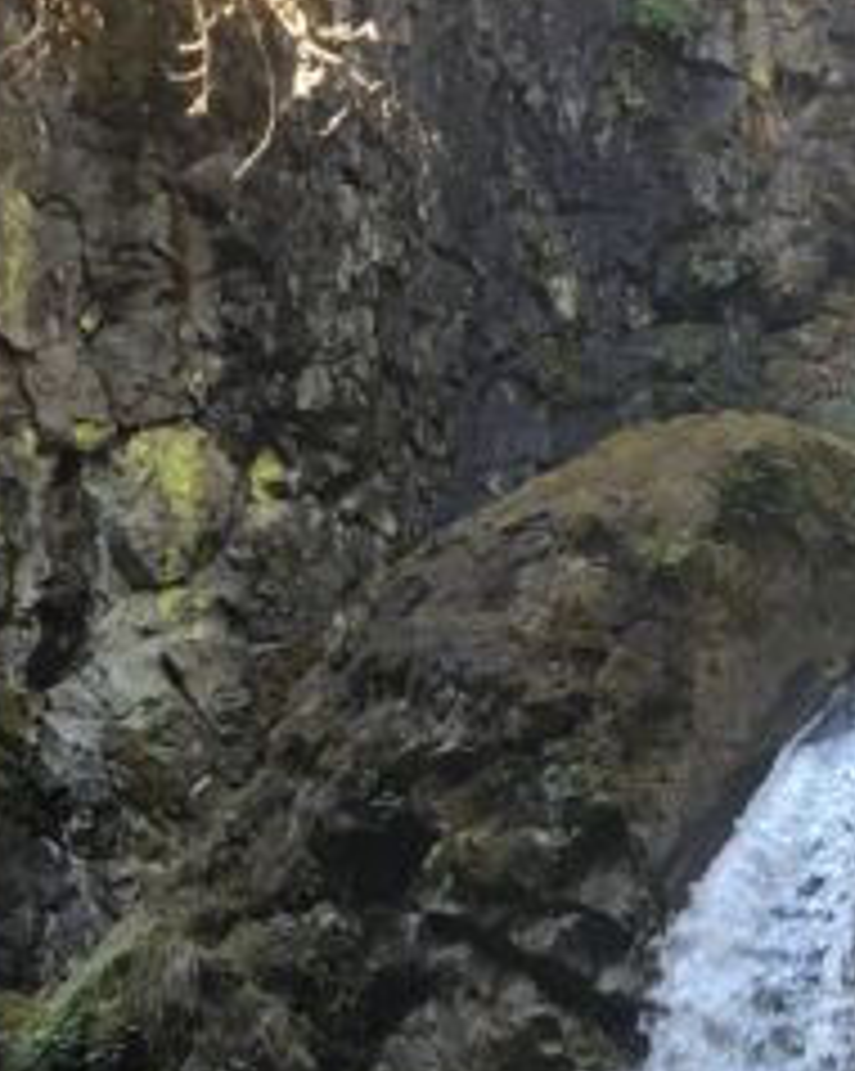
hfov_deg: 12.4
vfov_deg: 14.8
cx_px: 940
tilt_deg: +7.9
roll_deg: +3.1
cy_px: 1557
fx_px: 3864
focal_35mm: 122
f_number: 2.2
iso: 32
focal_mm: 4.15
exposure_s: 1/30
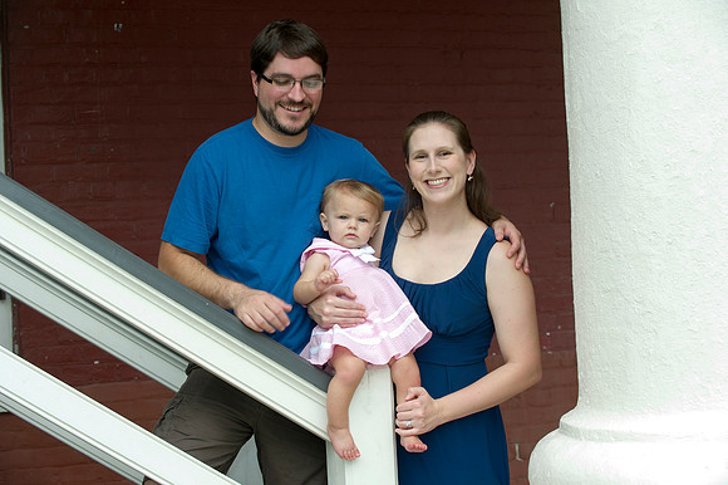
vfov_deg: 17.0
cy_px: 242
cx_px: 364
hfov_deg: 25.4
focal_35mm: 80
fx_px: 1617
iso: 400
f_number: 5
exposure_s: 1/125
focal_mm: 80
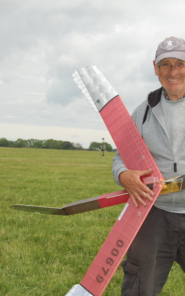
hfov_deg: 18.6
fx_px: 565
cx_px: 114
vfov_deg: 29.4
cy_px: 142
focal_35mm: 70
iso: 200
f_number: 8
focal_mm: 32
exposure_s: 1/500
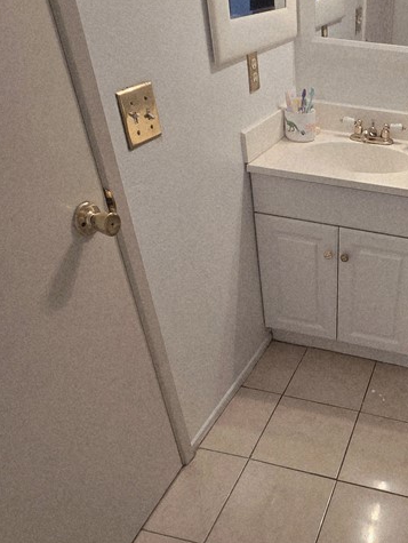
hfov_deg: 44.6
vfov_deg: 63.0
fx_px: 439
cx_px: 378
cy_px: 316
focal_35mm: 28
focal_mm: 2.2
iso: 250
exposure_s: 1/60.2
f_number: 2.2
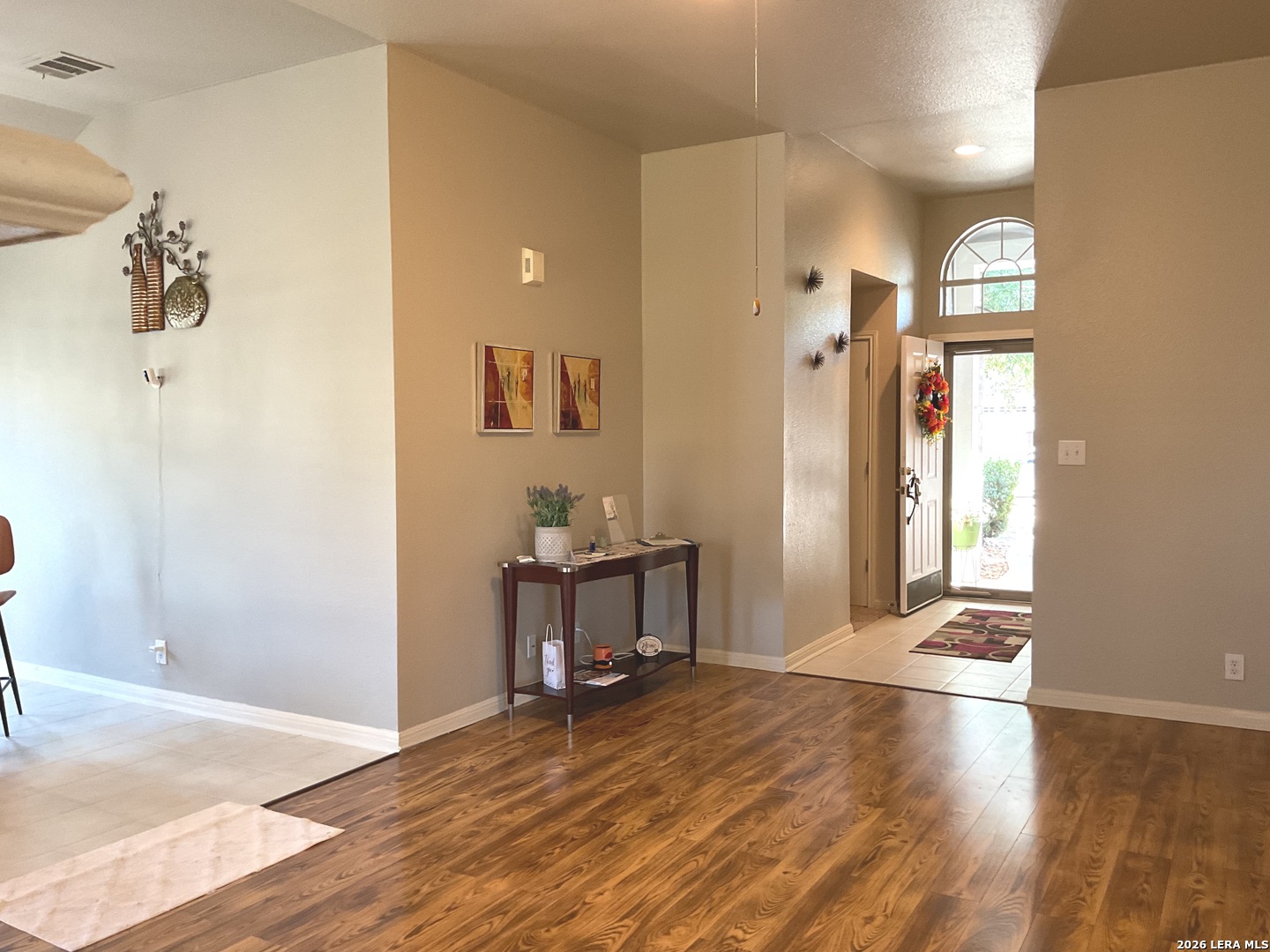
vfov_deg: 48.2
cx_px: 635
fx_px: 1064
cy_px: 476
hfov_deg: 61.7
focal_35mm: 29
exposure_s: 1/60
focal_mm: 3
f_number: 1.8
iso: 125
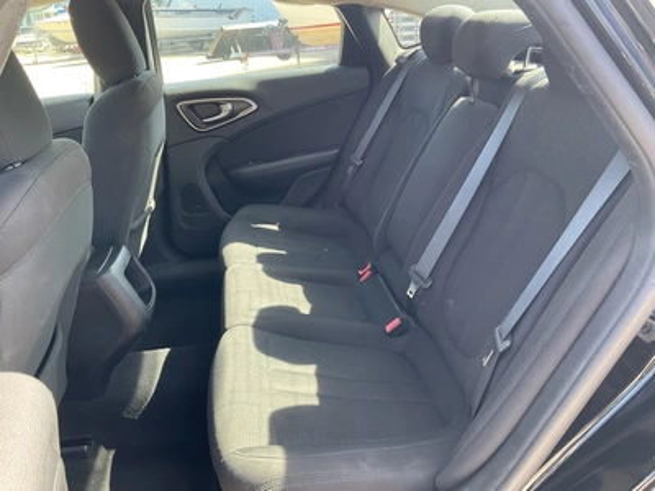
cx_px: 328
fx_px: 549
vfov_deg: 48.2
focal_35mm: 29
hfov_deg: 61.7
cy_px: 246
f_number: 1.8
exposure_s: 1/122
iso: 64
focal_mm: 3
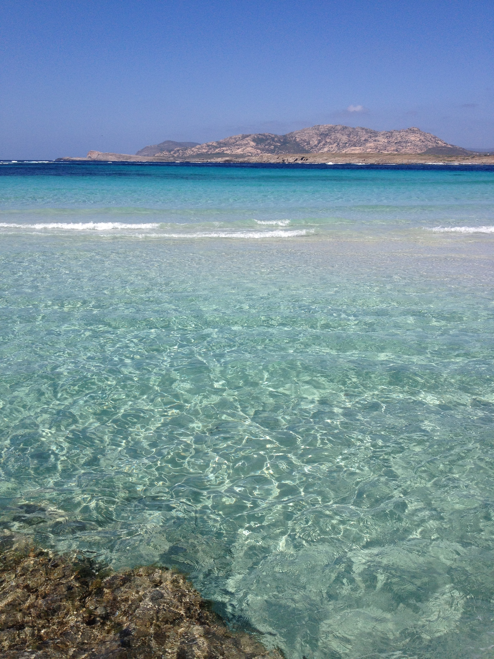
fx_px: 666
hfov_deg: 40.7
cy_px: 330
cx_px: 247
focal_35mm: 35
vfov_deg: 52.6
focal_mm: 4.28
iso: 50
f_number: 2.4
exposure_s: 1/2762
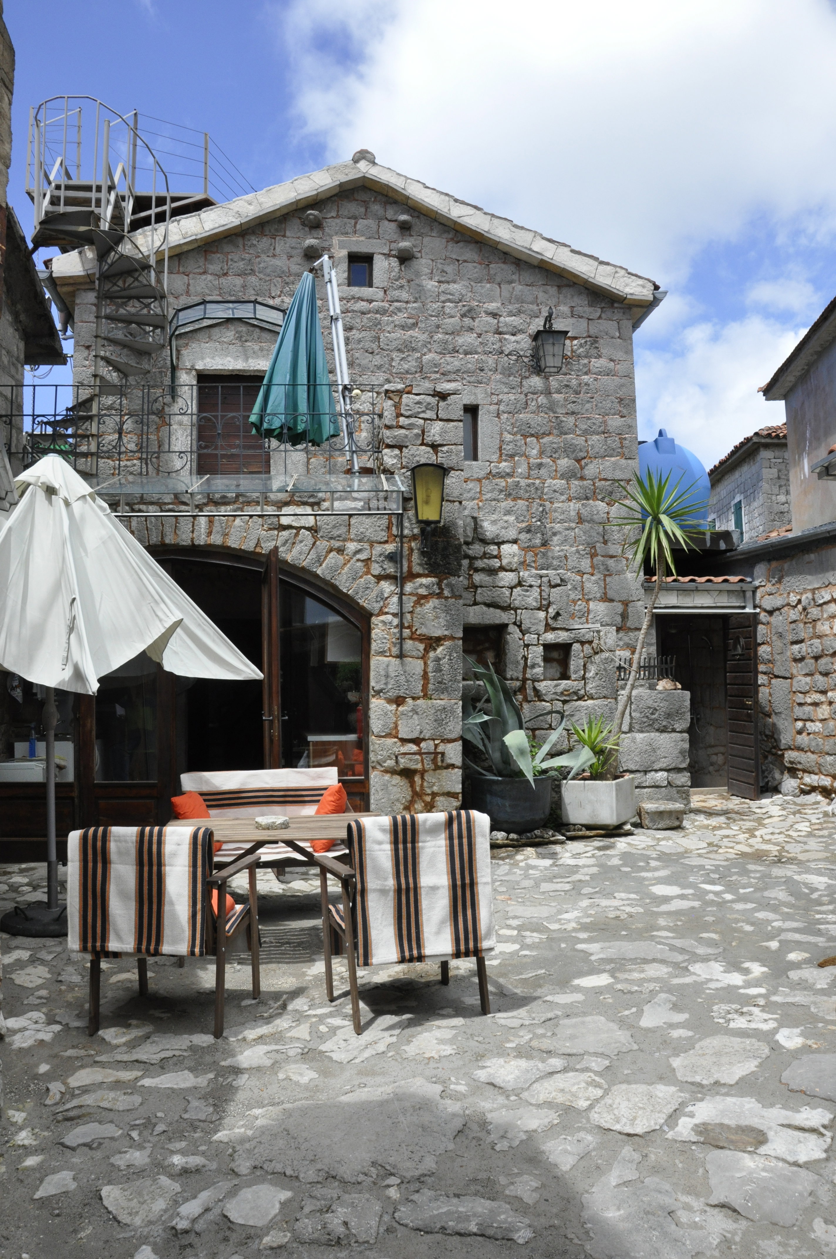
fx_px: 943
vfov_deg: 67.4
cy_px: 630
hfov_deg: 47.8
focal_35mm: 27
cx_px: 418
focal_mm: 18
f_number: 13
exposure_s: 1/640
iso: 800
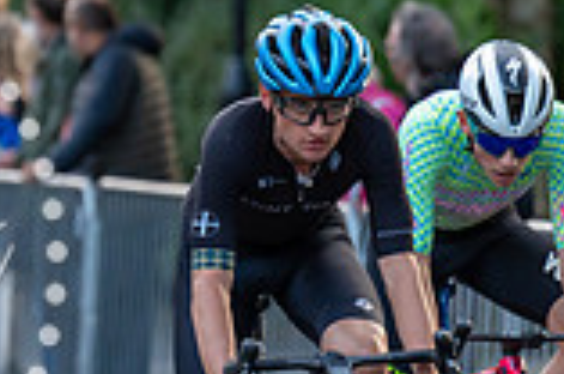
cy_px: 74
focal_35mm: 578
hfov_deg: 3.6
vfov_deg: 2.4
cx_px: 287
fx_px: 9037
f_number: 2.8
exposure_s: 1/1000
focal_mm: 156
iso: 1250
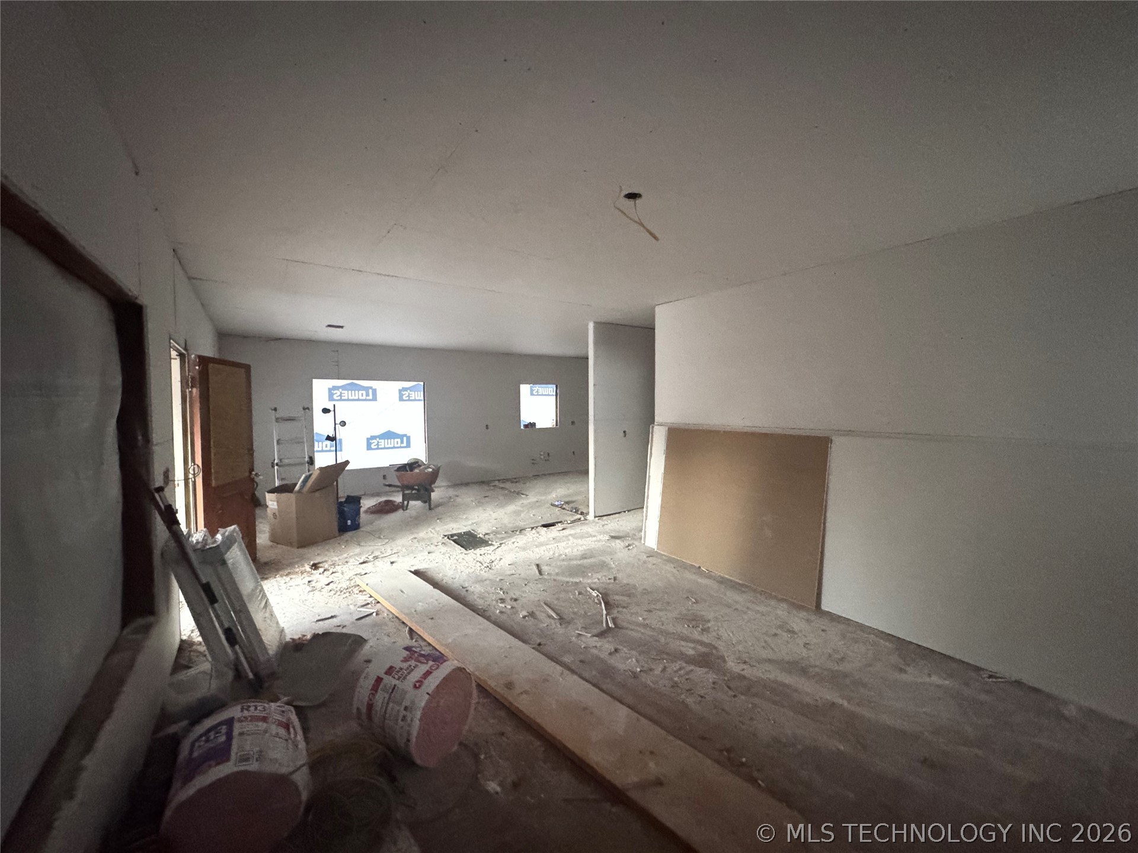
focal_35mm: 14
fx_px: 460
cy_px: 426
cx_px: 569
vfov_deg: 85.7
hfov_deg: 102.1
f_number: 2.2
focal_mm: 2.22
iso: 3200
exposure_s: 1/15
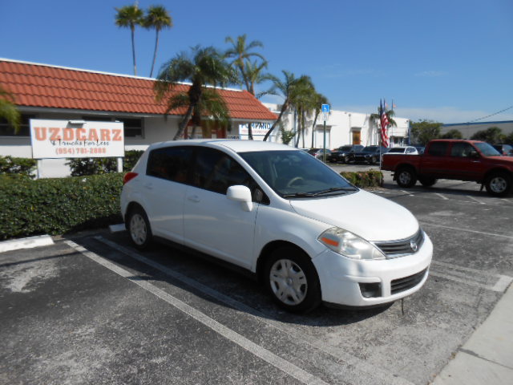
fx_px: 385
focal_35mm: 26
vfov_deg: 53.1
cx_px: 256
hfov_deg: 67.3
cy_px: 192
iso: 80
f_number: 3.5
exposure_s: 1/1250
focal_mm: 4.6
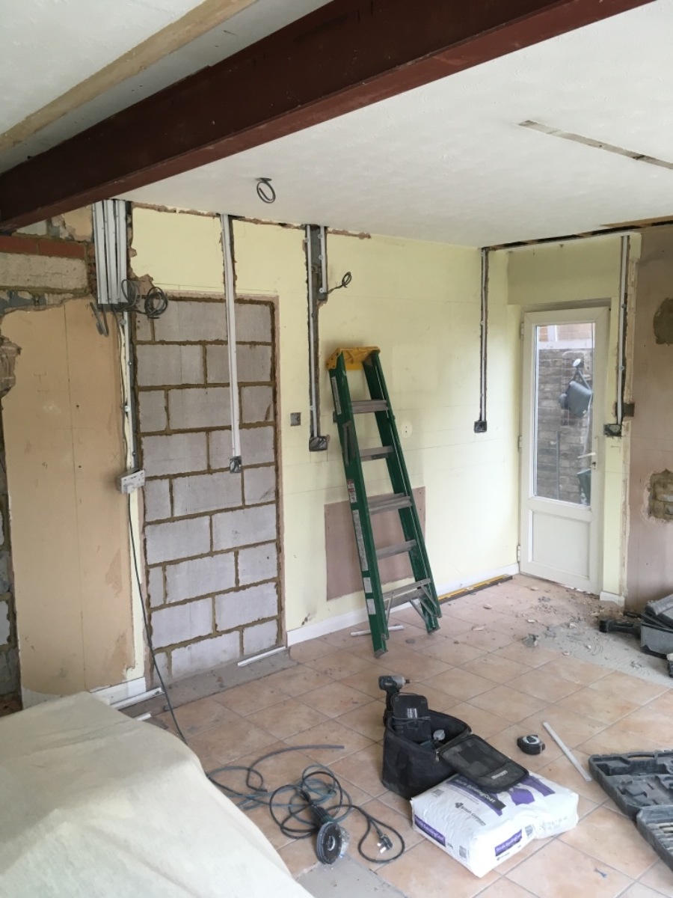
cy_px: 449
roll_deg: +0.4
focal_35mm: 29
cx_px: 336
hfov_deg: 48.2
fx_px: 752
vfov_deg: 61.7
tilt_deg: -7.8
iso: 50
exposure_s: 1/33
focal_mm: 4.15
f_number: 2.2
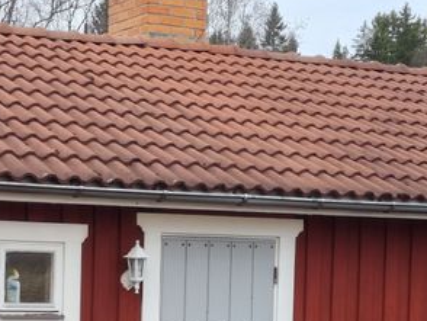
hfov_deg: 34.1
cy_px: 261
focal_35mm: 53
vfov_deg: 27.0
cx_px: 41
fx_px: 654
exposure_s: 1/1115
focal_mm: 5.4
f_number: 1.8
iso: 50
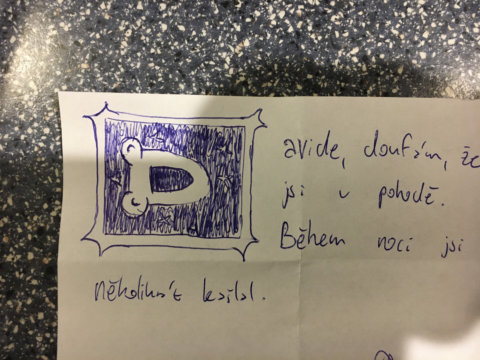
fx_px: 402
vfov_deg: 48.2
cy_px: 180
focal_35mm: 29
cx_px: 240
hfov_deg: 61.7
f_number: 2.2
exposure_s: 1/33
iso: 160
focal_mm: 4.15
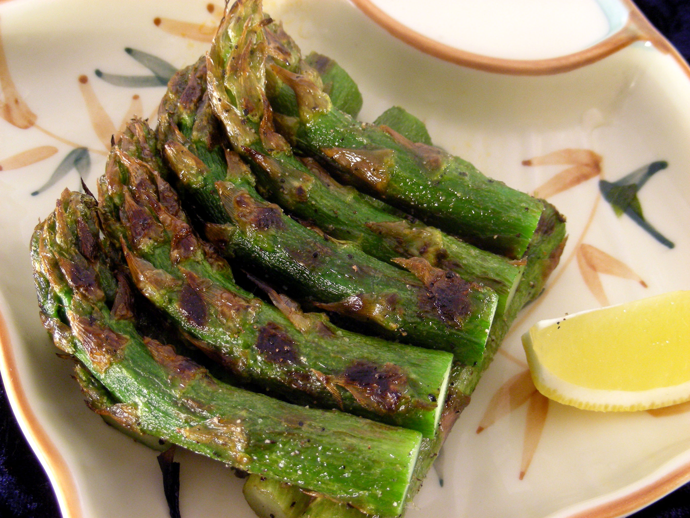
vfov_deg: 23.3
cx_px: 345
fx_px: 1256
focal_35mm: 63
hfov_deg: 30.7
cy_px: 259
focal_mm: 10.5
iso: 200
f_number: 4
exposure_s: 1/290
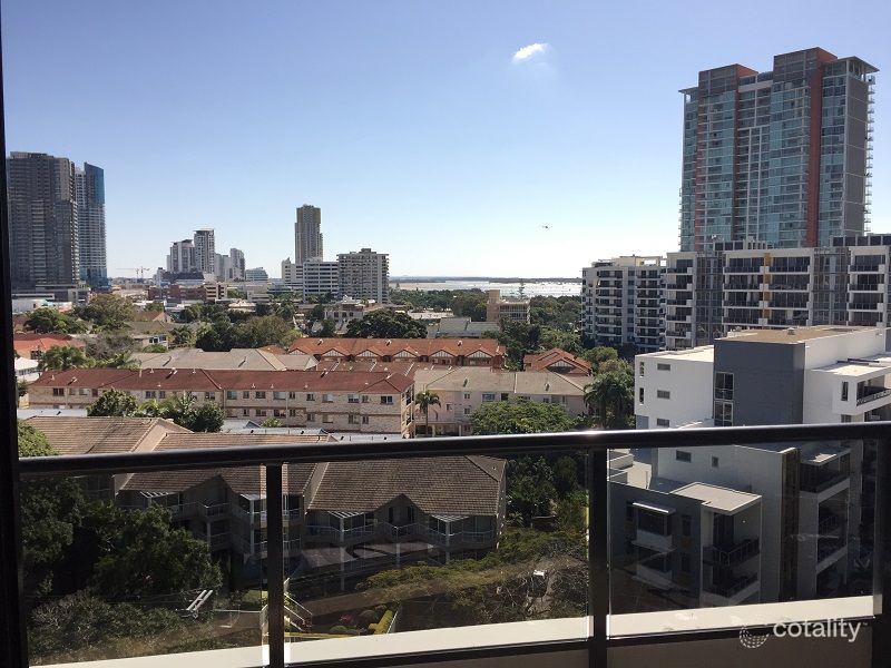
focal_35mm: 29
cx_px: 446
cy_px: 334
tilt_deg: -5.2
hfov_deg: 61.7
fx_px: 746
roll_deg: -0.4
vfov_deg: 48.2
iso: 50
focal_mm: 4.15
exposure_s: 1/2639
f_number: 2.2
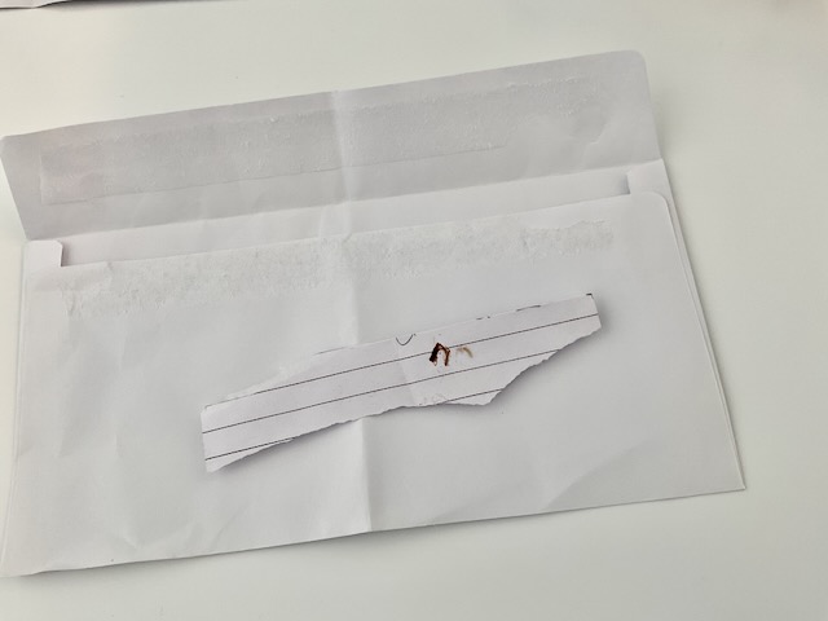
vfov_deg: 48.2
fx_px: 694
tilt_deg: -70.3
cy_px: 310
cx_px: 414
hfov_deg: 61.7
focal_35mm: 29
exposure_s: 1/120
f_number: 1.8
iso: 40
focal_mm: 3
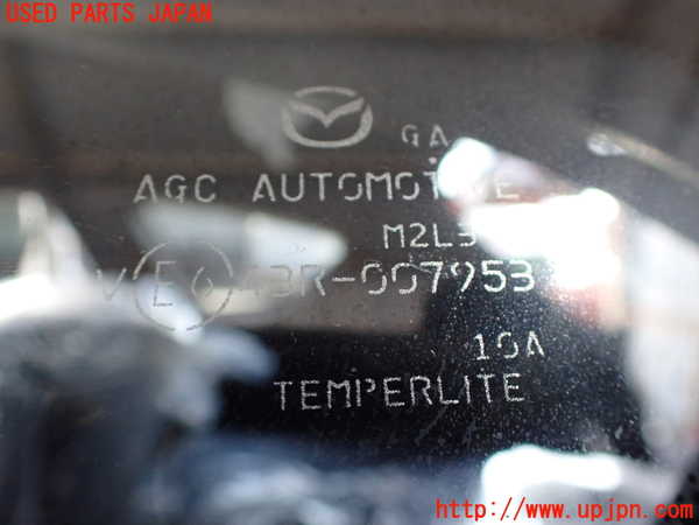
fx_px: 606
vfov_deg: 46.8
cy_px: 262
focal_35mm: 30
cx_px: 350
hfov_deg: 60.0
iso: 500
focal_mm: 5.4
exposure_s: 1/125
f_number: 2.3
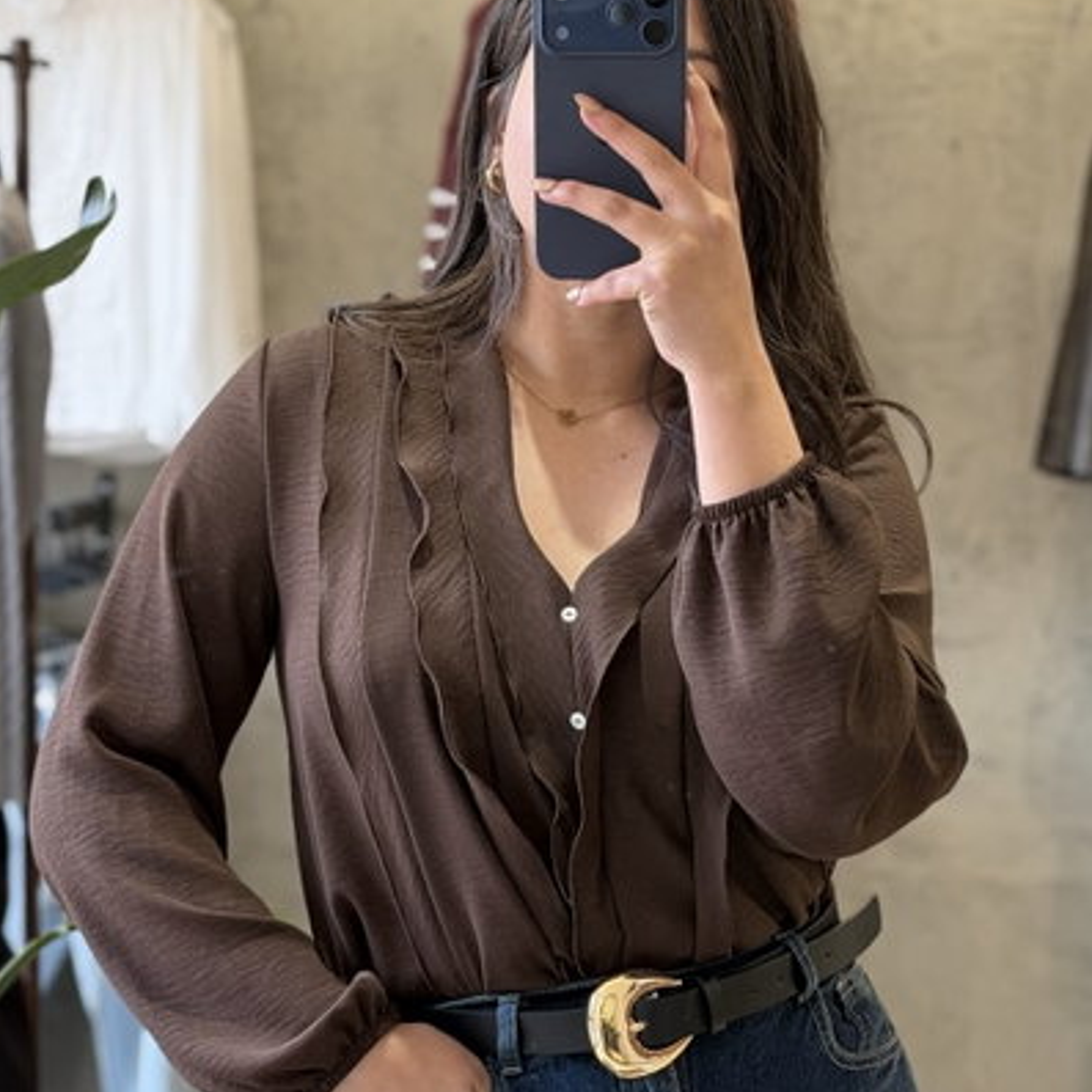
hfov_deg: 30.0
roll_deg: +0.3
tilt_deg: -16.7
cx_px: 545
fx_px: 2034
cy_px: 557
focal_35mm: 57
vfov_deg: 30.0
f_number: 1.78
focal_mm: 6.76
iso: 100
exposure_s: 1/50
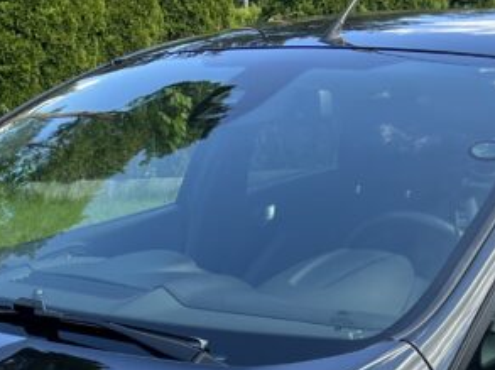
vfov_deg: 14.8
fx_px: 1300
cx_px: 150
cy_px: 593
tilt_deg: -21.4
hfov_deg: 21.5
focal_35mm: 91
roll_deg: -0.1
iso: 50
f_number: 1.5
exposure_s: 1/709
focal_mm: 5.7
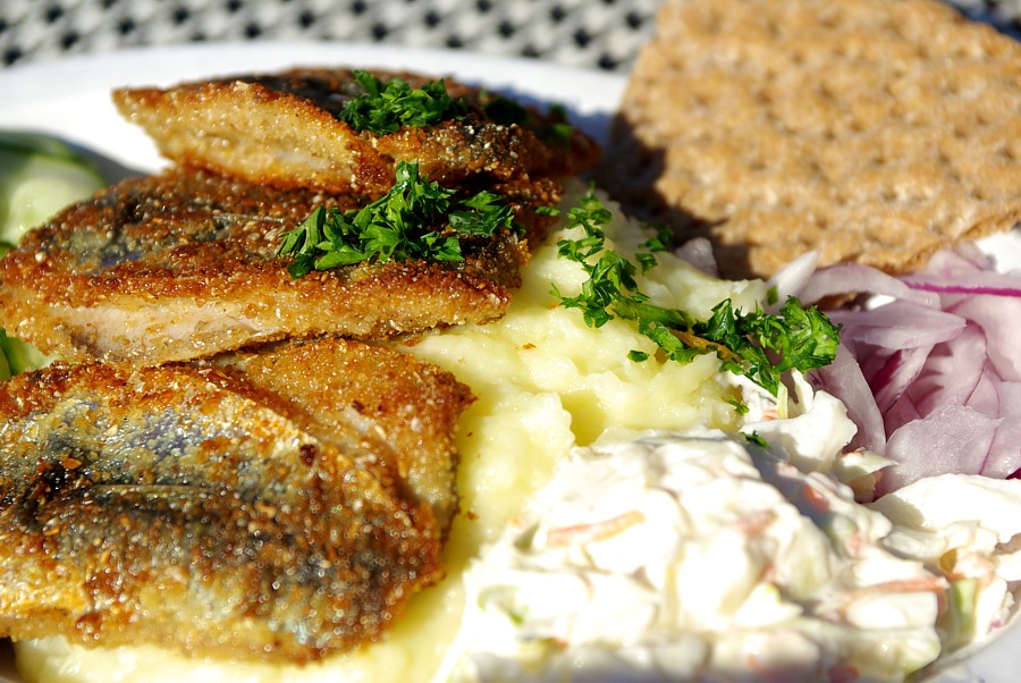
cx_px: 510
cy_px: 342
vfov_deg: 15.7
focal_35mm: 87
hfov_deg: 23.4
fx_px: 2470
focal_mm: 58
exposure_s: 1/1600
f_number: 6.3
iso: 250
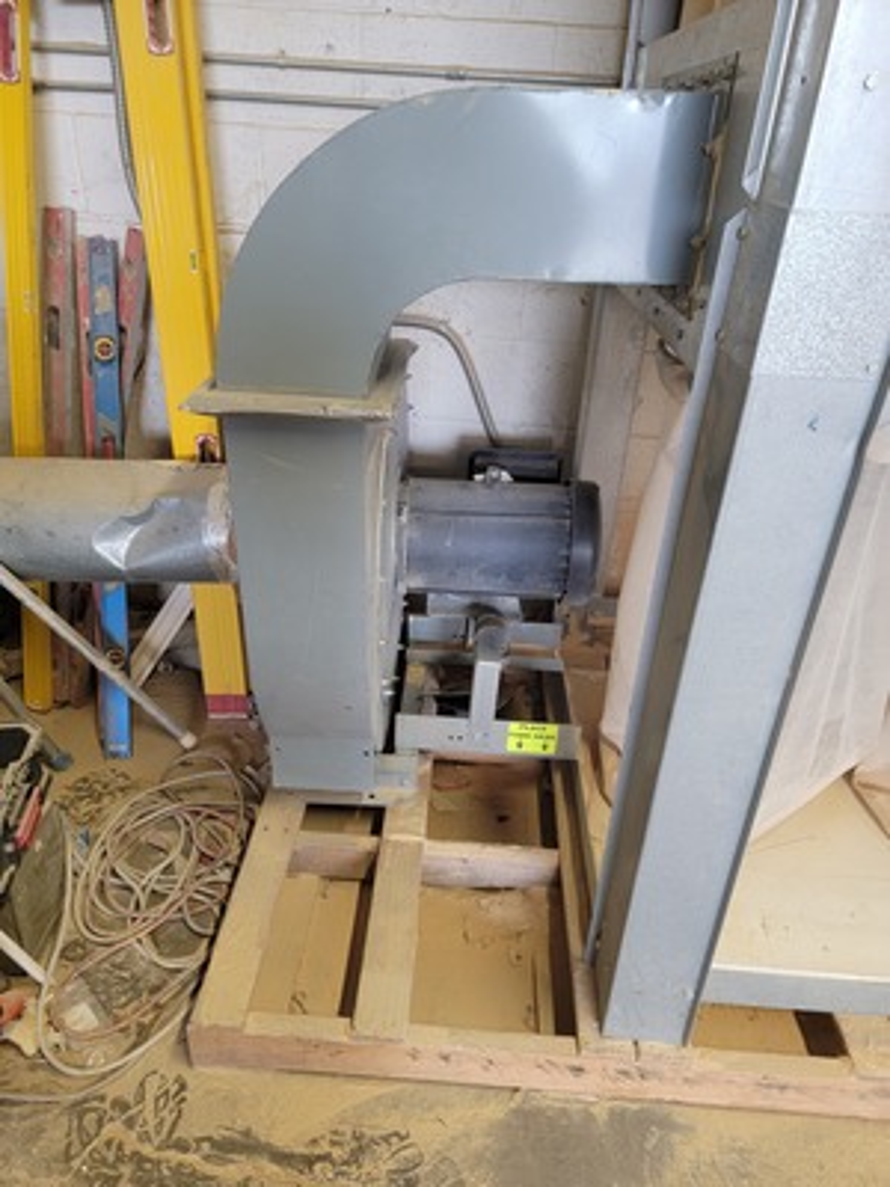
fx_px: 823
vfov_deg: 71.6
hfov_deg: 56.8
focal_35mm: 24
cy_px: 594
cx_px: 445
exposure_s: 1/60
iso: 200
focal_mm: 6.7
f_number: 1.8
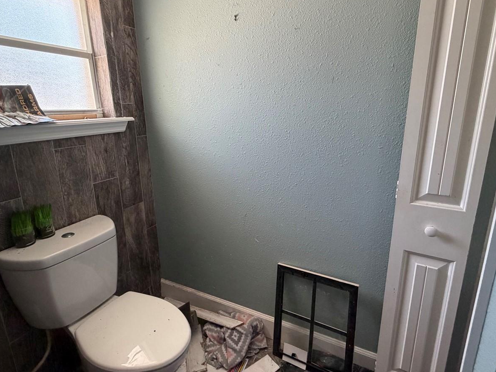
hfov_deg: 84.7
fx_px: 272
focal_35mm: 19
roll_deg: +2.0
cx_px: 244
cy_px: 173
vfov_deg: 68.6
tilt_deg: -13.2
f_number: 2.2
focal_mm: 2.22
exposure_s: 1/93
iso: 320
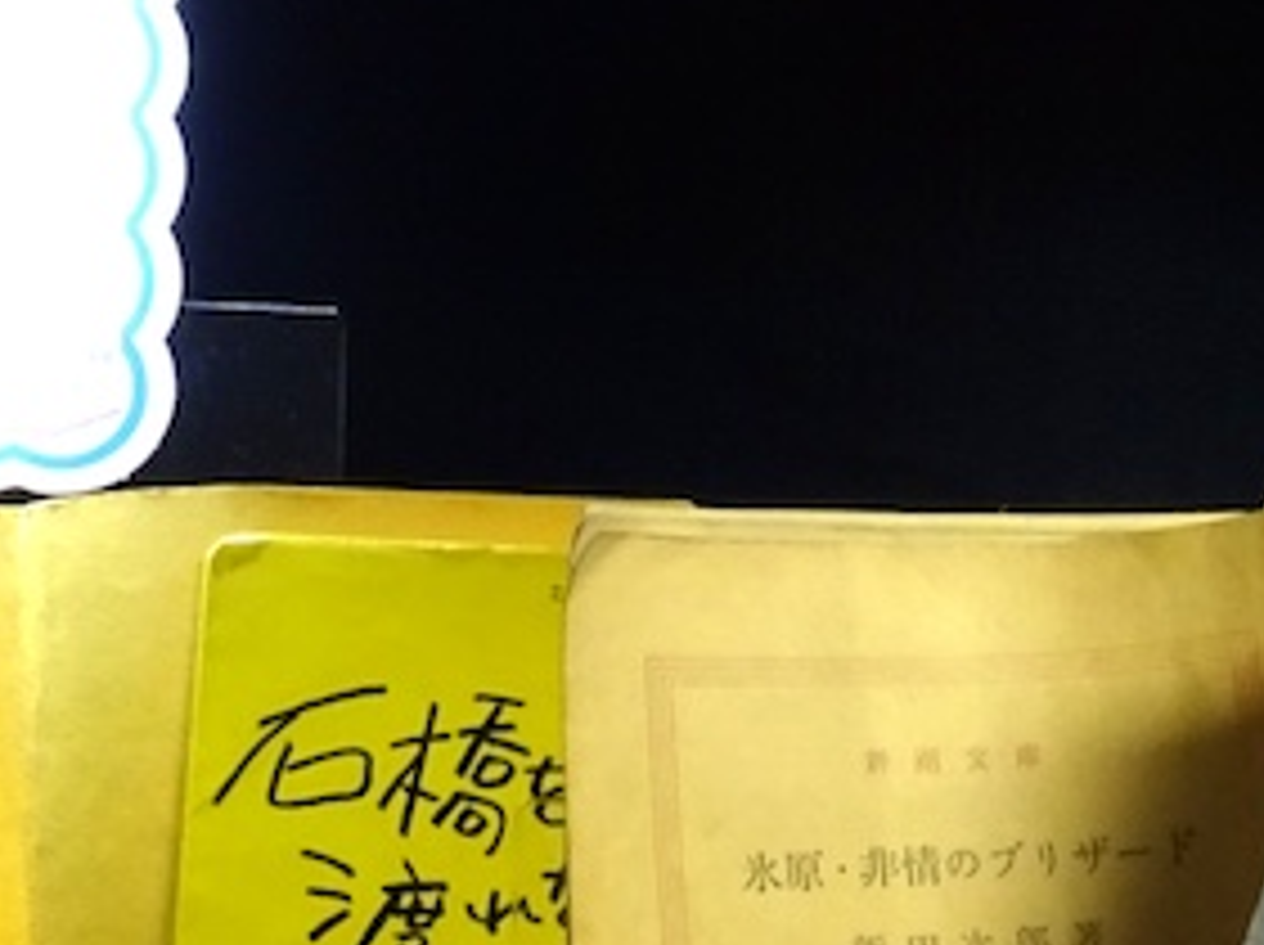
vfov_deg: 17.7
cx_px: 924
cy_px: 972
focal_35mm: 81
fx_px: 2954
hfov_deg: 23.9
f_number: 3.5
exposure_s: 1/20
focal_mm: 4.1
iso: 800
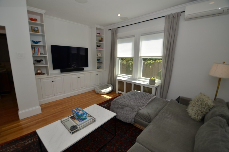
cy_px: 76
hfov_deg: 100.5
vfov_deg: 77.1
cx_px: 114
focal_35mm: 15
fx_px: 95
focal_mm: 10
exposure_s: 1/200
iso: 100
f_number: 3.5
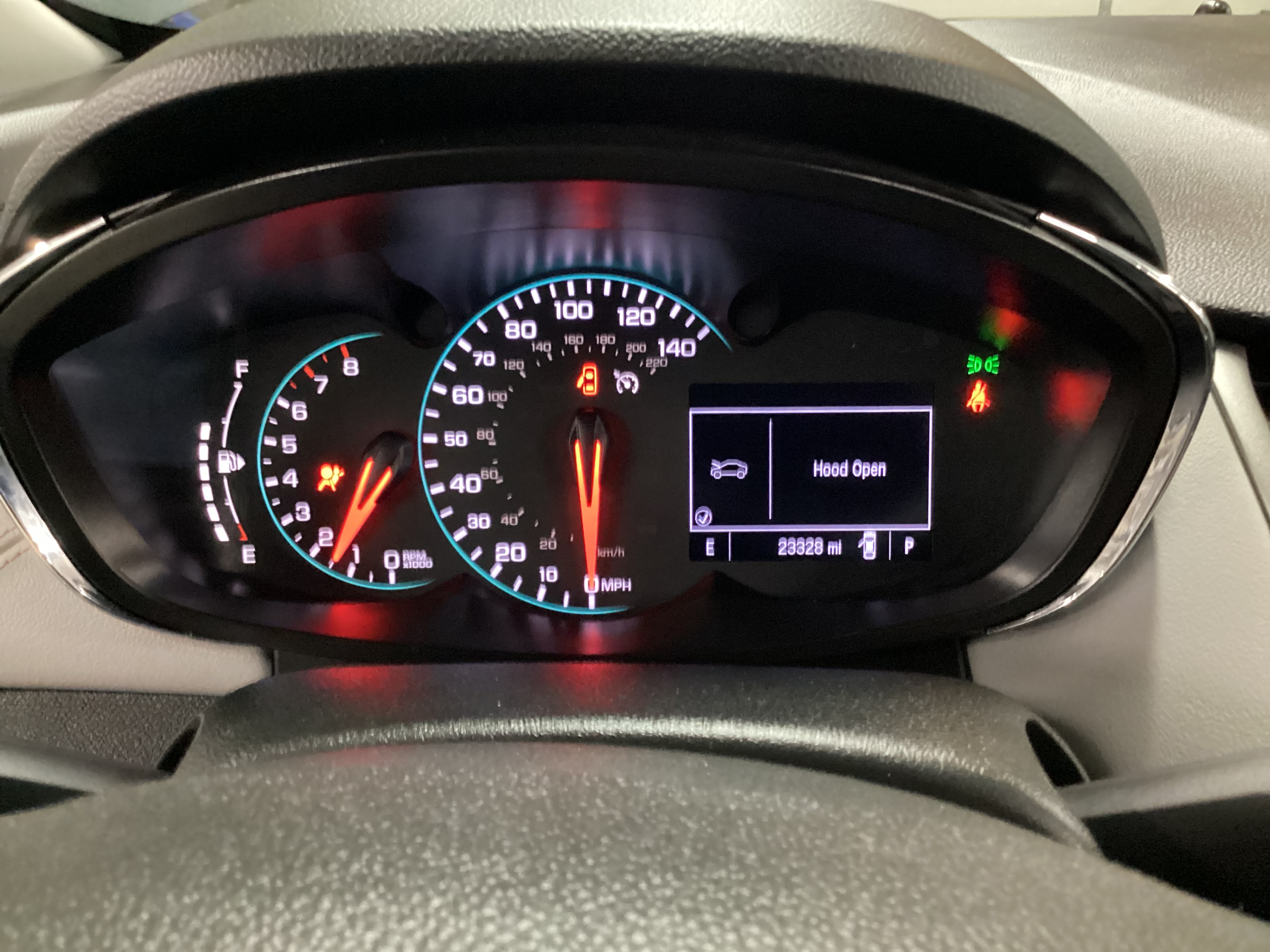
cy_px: 476
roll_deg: -0.8
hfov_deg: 58.4
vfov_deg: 45.4
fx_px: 1137
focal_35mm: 31
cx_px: 635
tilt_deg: -26.7
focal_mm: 3.3
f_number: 2.4
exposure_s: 1/17
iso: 640
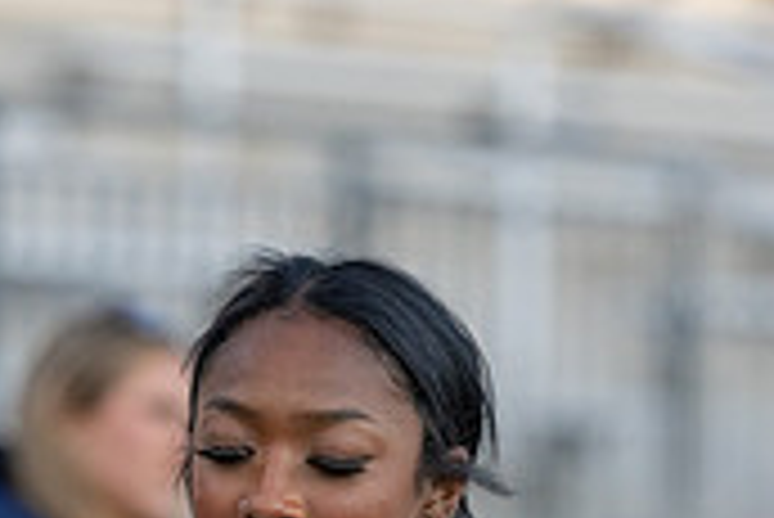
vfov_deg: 2.6
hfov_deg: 3.9
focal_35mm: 527
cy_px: 831
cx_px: 428
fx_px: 11340
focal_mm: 156
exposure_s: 1/6400
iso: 1600
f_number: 2.8
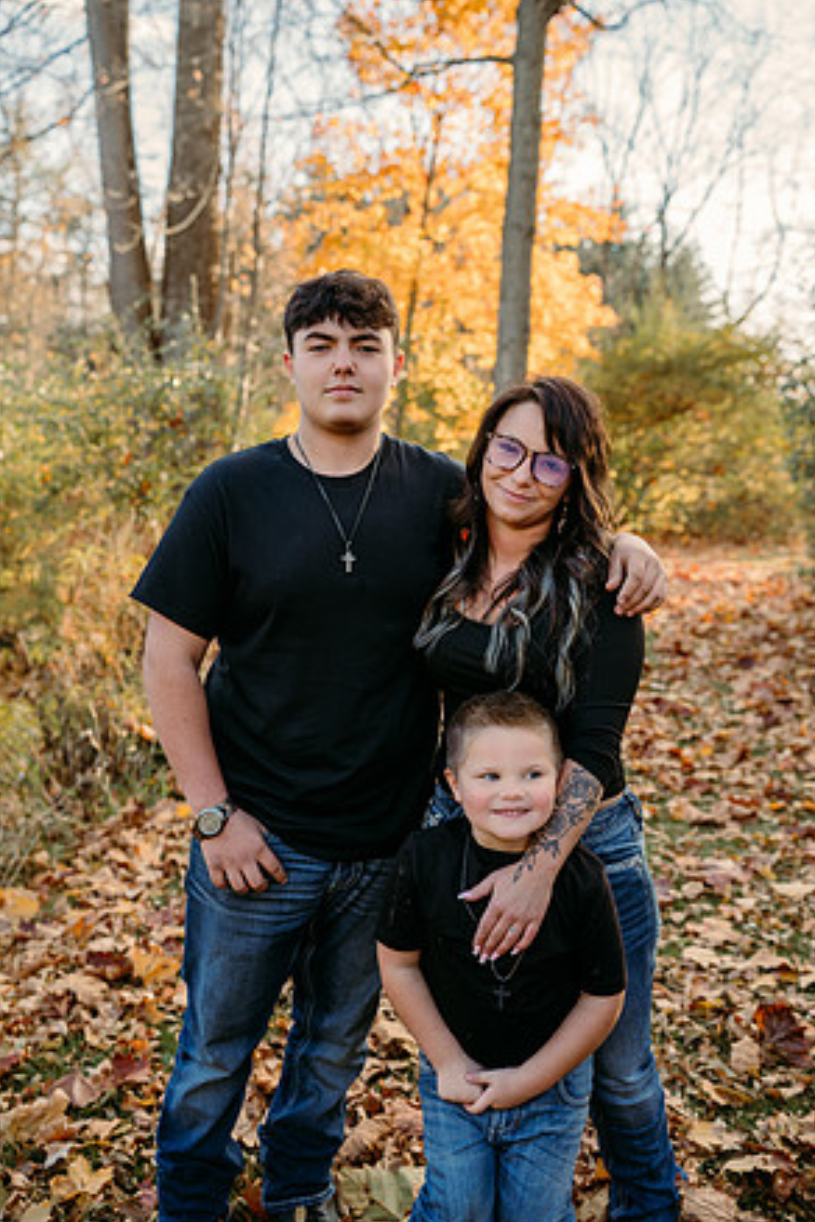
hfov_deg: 36.9
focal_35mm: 36
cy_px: 605
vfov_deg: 53.1
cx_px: 405
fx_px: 1222
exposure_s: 1/320
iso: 320
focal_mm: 35
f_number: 3.2
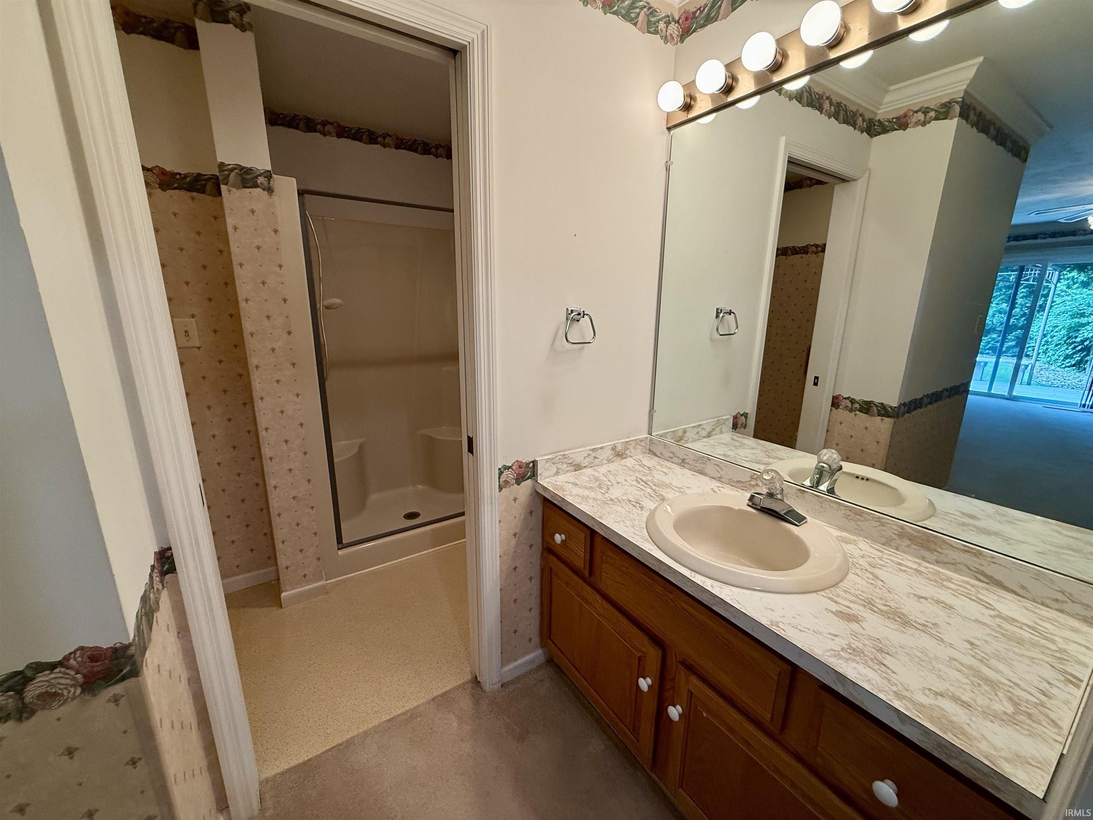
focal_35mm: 14
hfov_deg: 102.1
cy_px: 410
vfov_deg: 85.7
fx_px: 442
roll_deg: -0.6
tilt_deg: -13.6
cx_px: 546
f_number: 2.2
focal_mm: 2.22
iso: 200
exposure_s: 1/120
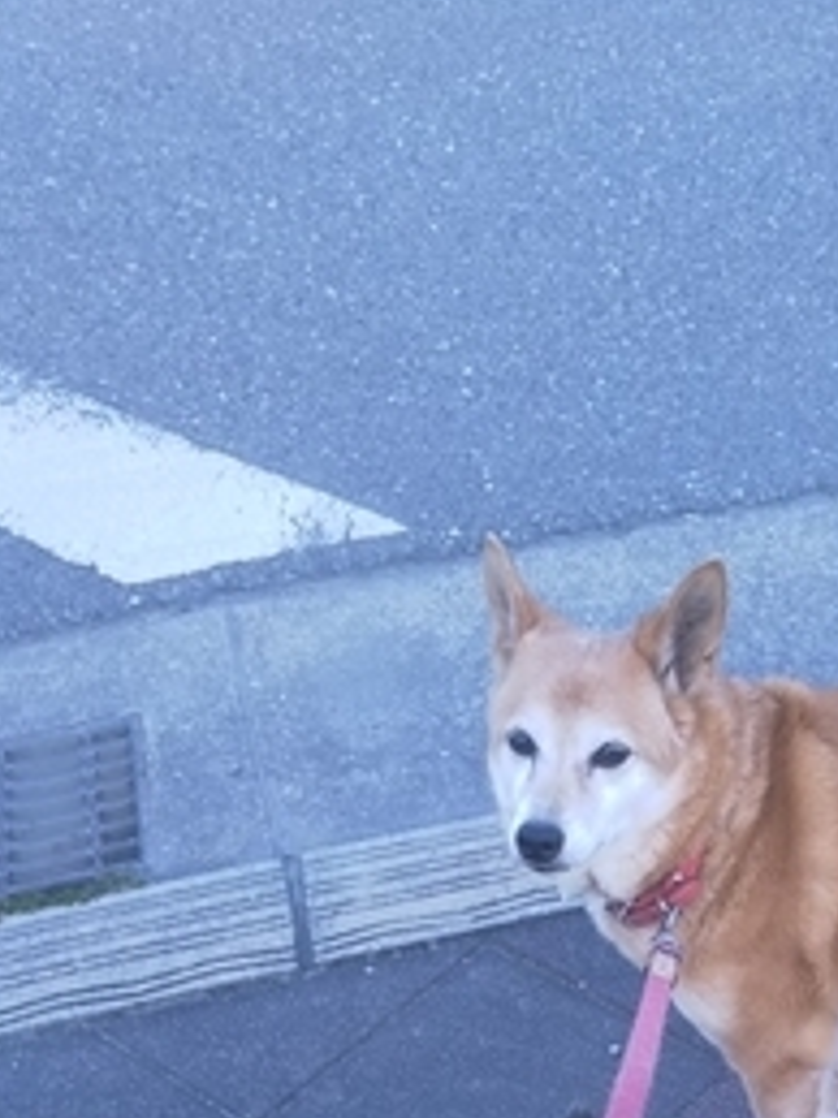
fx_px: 1874
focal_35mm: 58
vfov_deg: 31.5
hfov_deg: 24.7
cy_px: 1036
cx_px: 702
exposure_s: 1/140
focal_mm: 4
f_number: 2.2
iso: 40
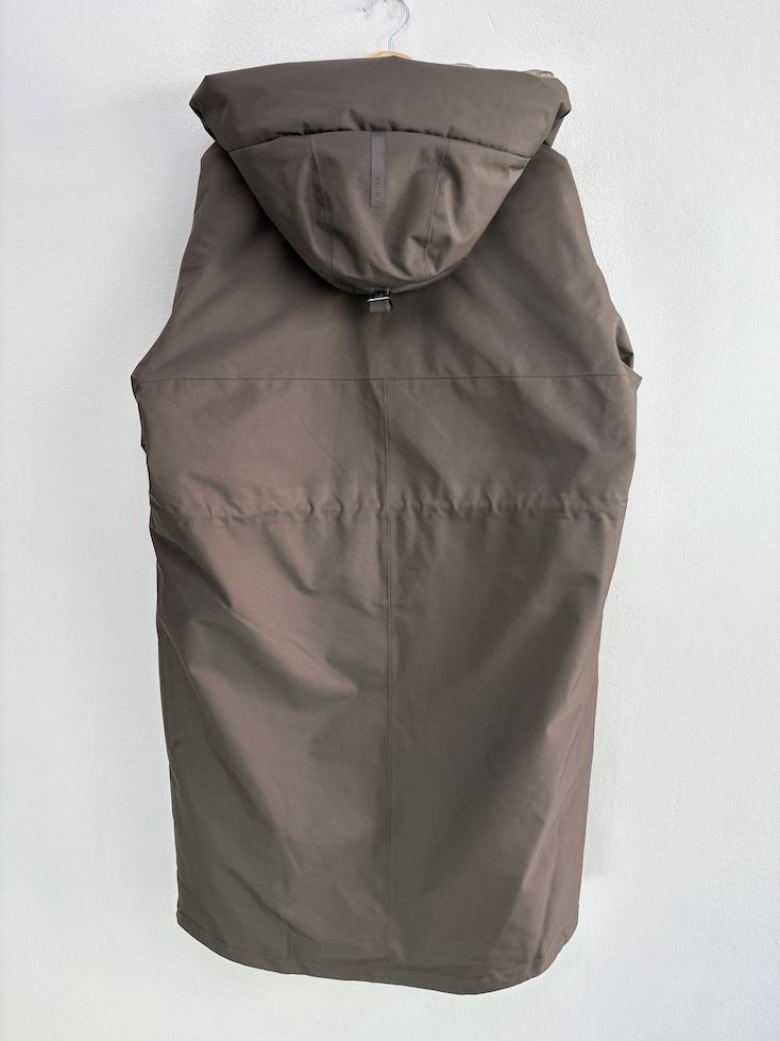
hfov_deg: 53.1
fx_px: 781
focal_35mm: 26
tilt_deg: -13.5
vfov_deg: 67.3
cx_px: 390
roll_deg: -0.5
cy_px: 520
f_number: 1.6
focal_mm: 5.96
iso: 50
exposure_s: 1/100
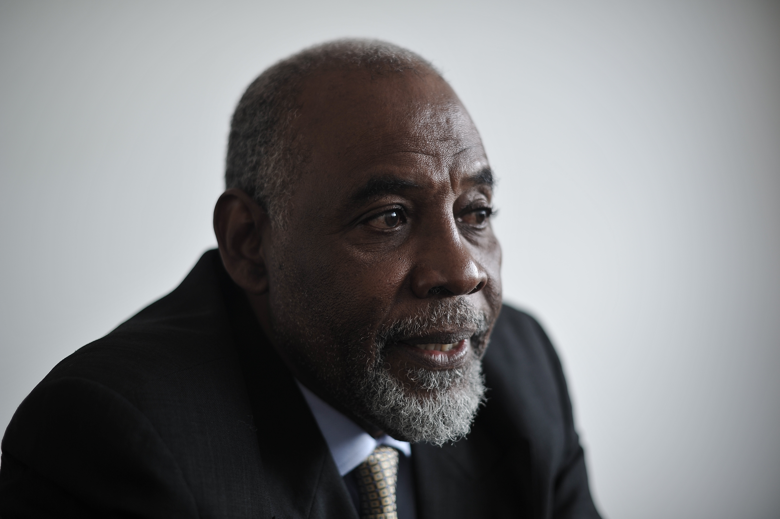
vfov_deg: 27.0
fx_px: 1083
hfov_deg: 39.6
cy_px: 260
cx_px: 390
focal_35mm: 50
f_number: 1.8
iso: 400
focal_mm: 50
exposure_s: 1/250
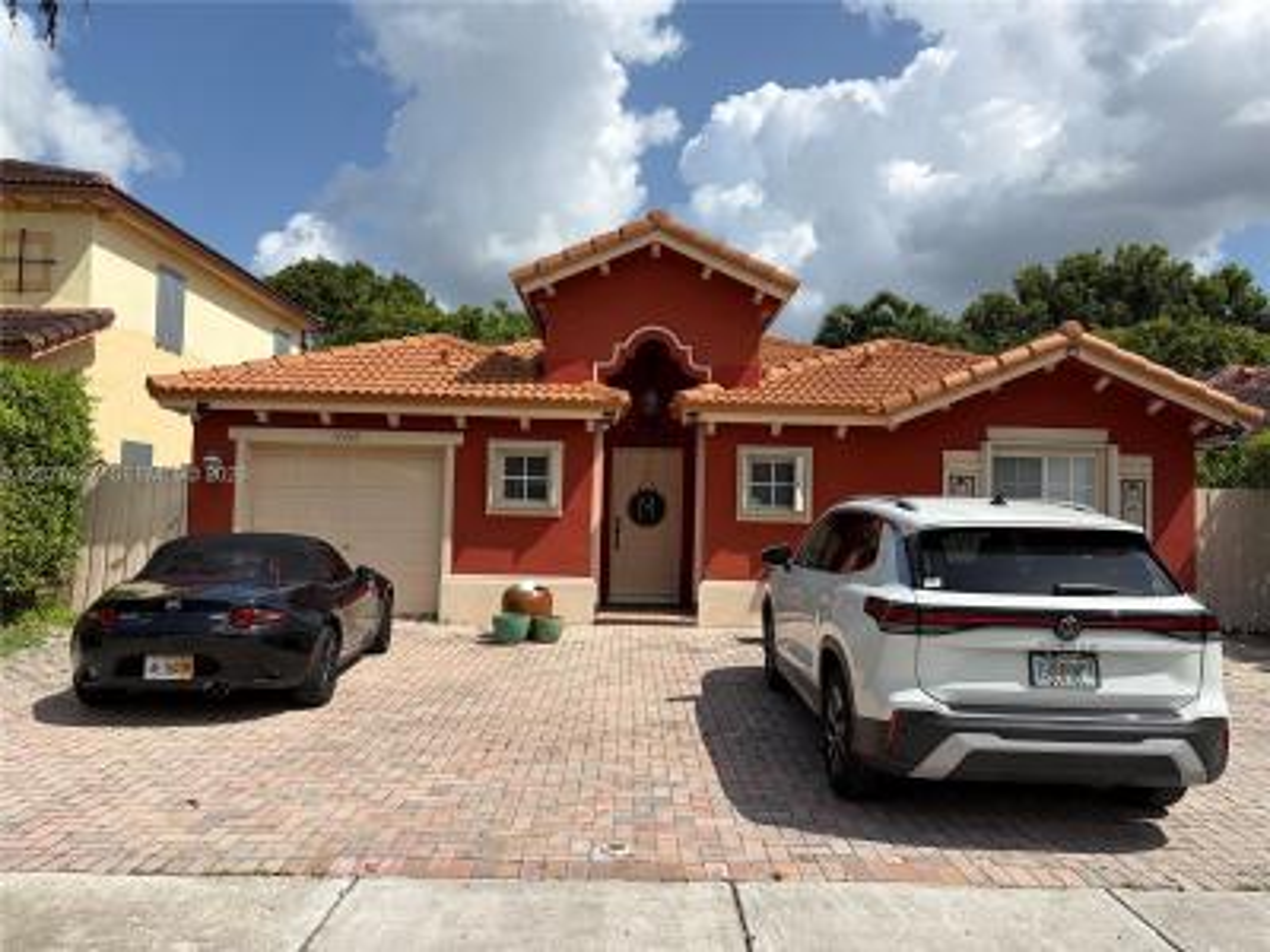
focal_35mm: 26
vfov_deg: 53.1
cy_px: 476
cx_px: 635
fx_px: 954
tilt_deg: +3.1
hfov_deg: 67.3
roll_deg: -0.2
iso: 50
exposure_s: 1/2985
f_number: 1.6
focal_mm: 5.96
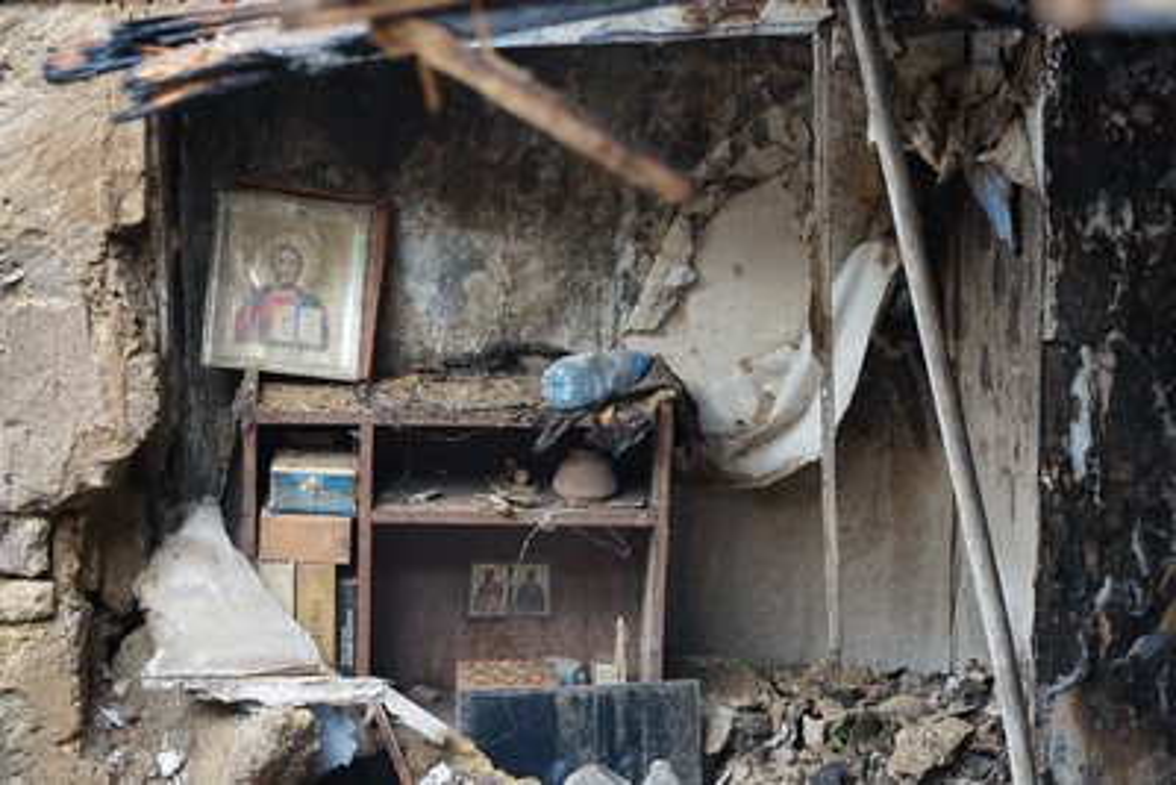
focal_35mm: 114
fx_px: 3725
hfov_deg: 17.9
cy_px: 392
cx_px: 588
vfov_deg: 12.0
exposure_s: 1/250
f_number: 5.6
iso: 1000
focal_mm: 76
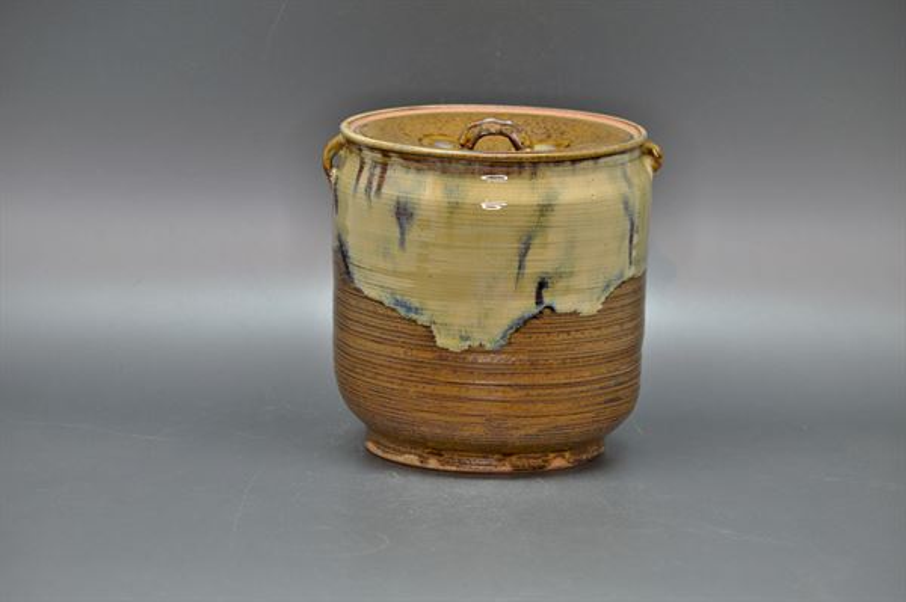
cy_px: 301
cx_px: 453
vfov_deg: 12.7
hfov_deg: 18.9
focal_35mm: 108
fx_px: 2716
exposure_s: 1/80
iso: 400
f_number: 9
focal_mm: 72
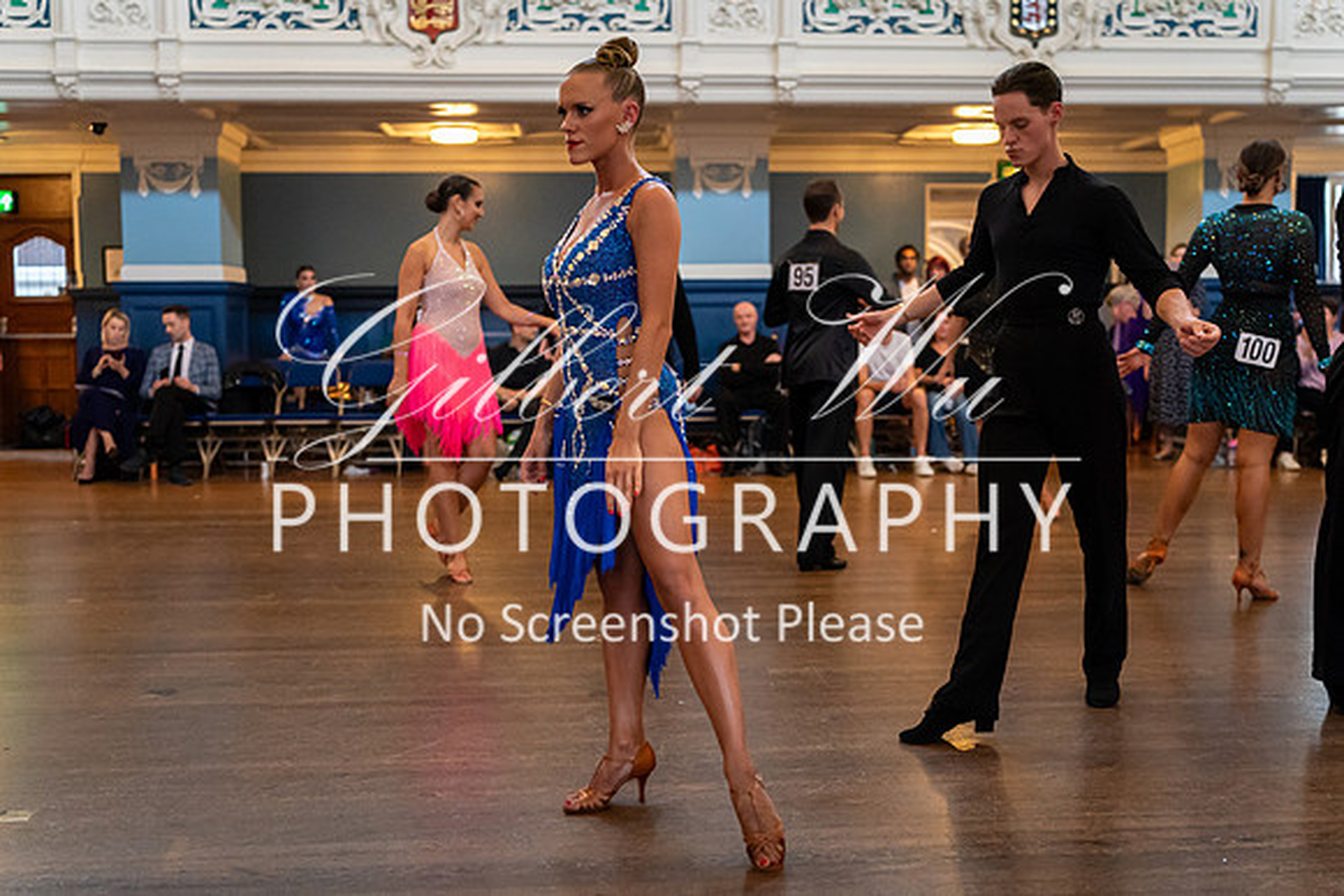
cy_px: 449
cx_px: 673
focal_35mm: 38
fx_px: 1425
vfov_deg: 34.9
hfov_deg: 50.5
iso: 6400
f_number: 2.2
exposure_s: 1/500
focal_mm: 35
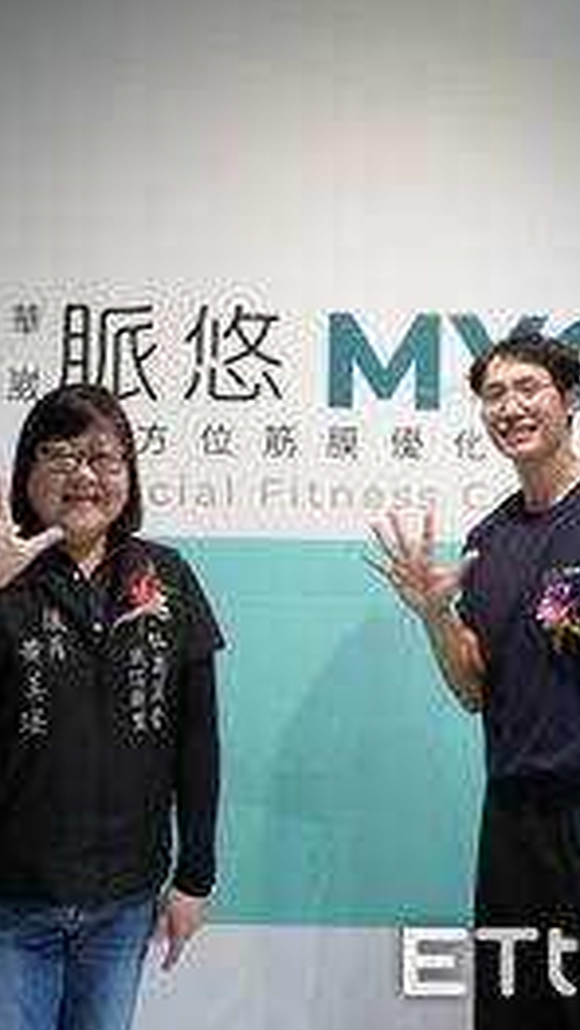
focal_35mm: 59
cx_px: 333
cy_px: 519
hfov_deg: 20.4
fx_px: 1613
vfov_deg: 35.4
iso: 125
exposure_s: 1/40
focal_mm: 37
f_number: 2.8
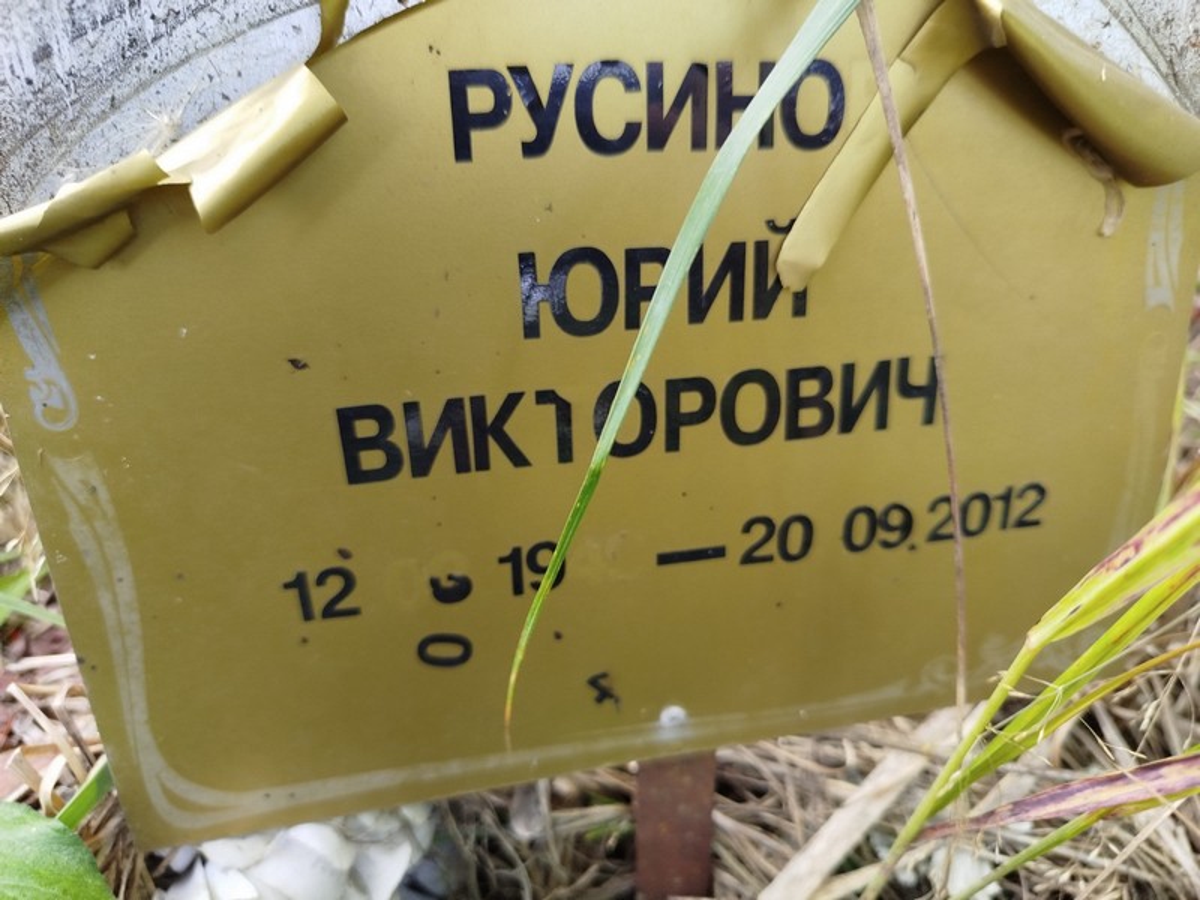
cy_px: 450
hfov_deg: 71.6
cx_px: 600
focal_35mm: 24
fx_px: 832
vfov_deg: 56.8
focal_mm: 5.31
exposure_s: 1/50
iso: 64
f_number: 1.7
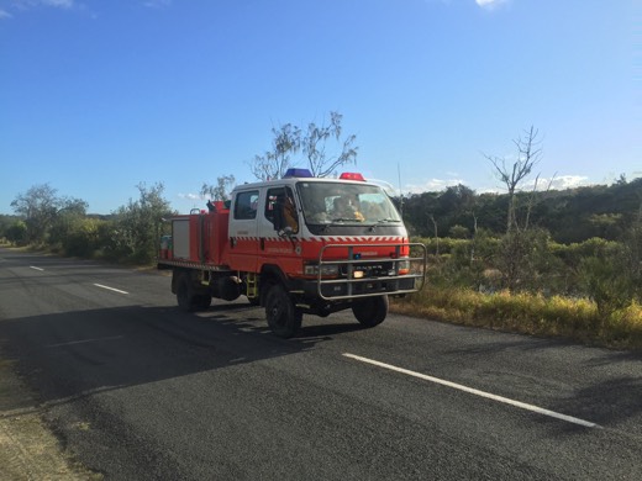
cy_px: 240
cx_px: 321
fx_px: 538
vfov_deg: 48.2
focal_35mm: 29
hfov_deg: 61.7
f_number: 2.2
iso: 32
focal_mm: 4.15
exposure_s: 1/1582
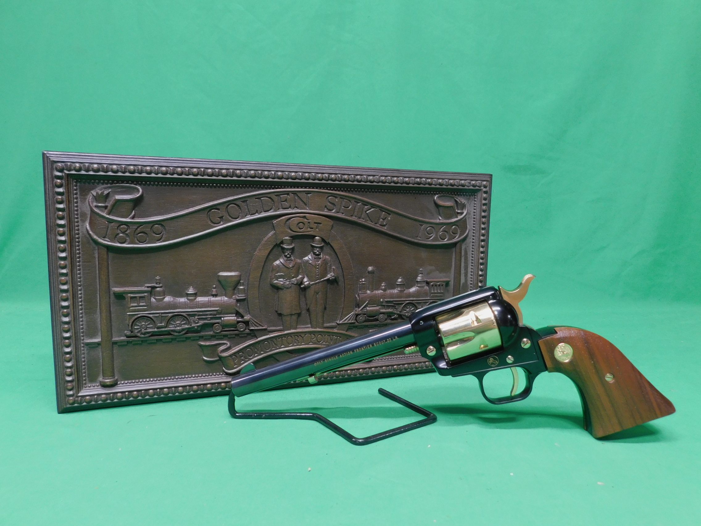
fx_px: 466
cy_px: 263
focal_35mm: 23
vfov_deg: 58.9
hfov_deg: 73.9
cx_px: 350
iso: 180
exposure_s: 1/30
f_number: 3
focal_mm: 4
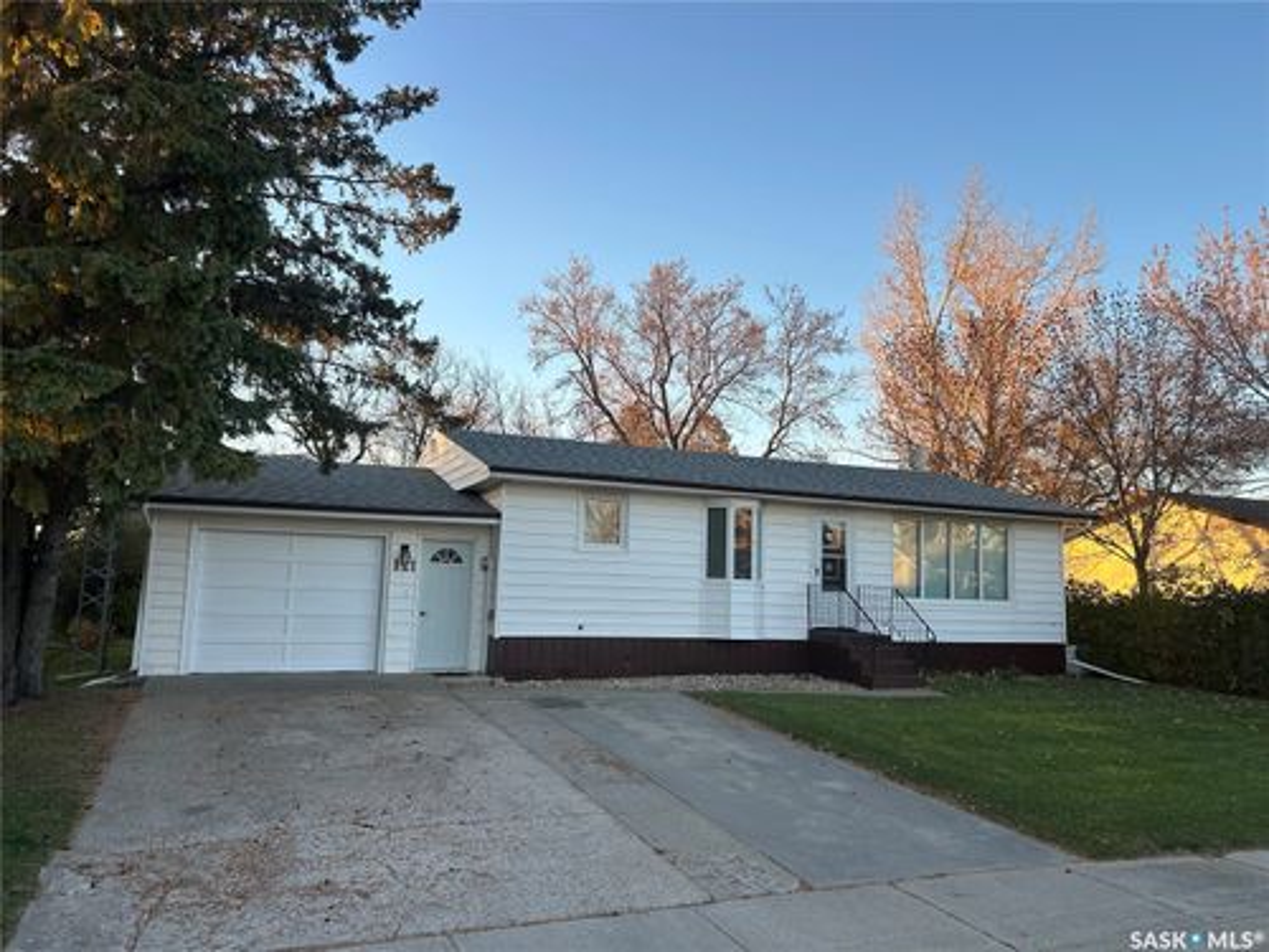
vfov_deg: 53.1
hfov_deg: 67.3
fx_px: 953
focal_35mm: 26
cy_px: 476
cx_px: 634
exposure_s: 1/569
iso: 50
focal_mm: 5.7
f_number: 1.5
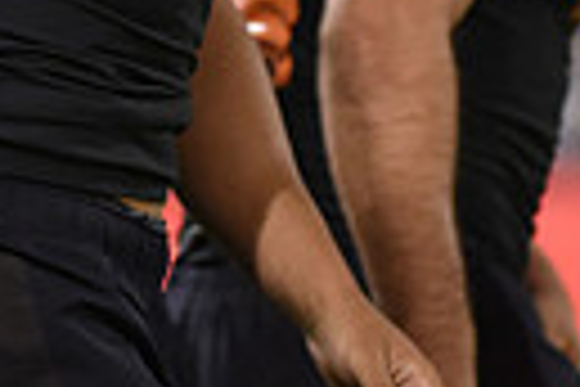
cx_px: -157
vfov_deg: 1.0
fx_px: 21781
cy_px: -205
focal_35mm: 1352
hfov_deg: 1.5
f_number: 2.8
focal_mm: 300
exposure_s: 1/800
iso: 2000
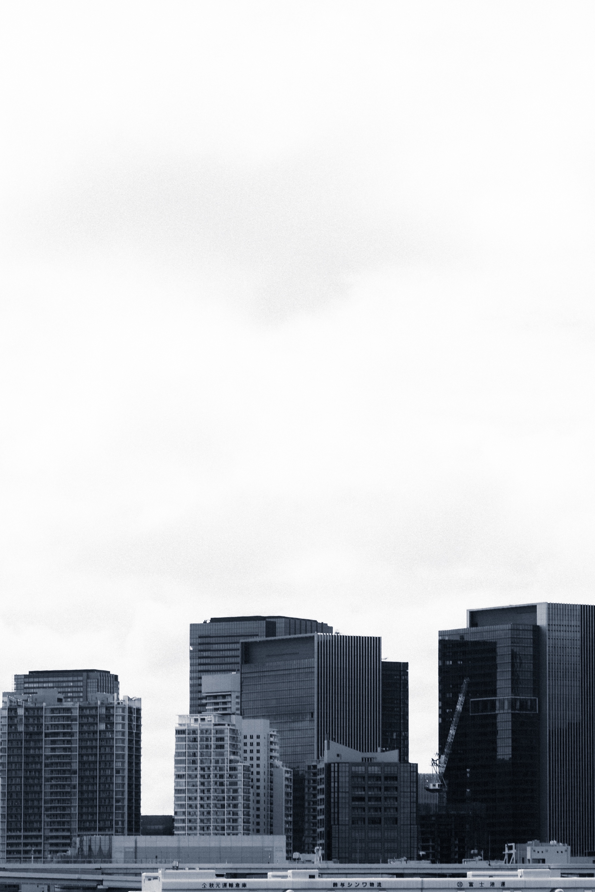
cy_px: 184
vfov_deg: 11.4
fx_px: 4438
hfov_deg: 7.6
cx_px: 561
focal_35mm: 179
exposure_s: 1/400
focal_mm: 90
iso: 100
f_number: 8
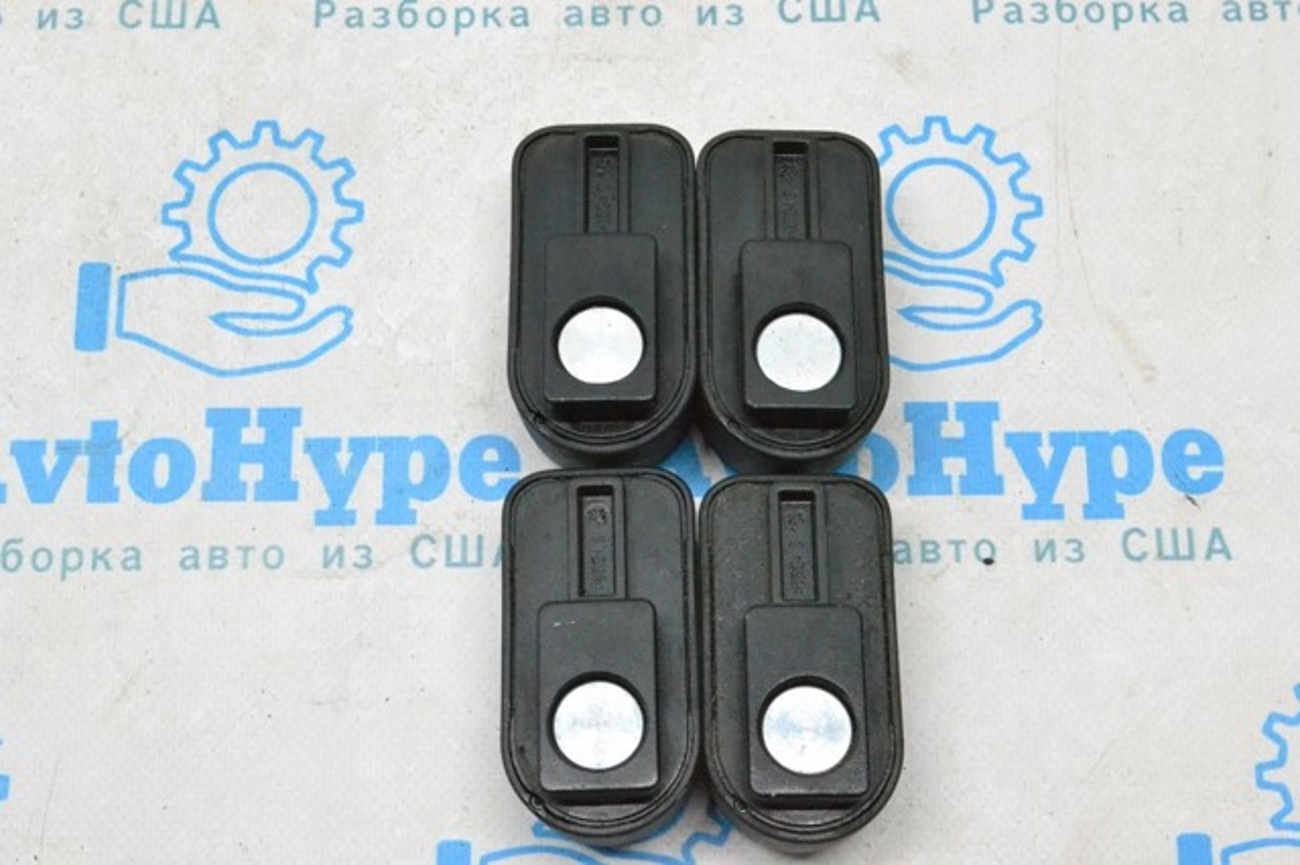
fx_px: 1949
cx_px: 650
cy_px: 432
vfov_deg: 25.0
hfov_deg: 36.9
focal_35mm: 54
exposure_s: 1/160
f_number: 11
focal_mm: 36
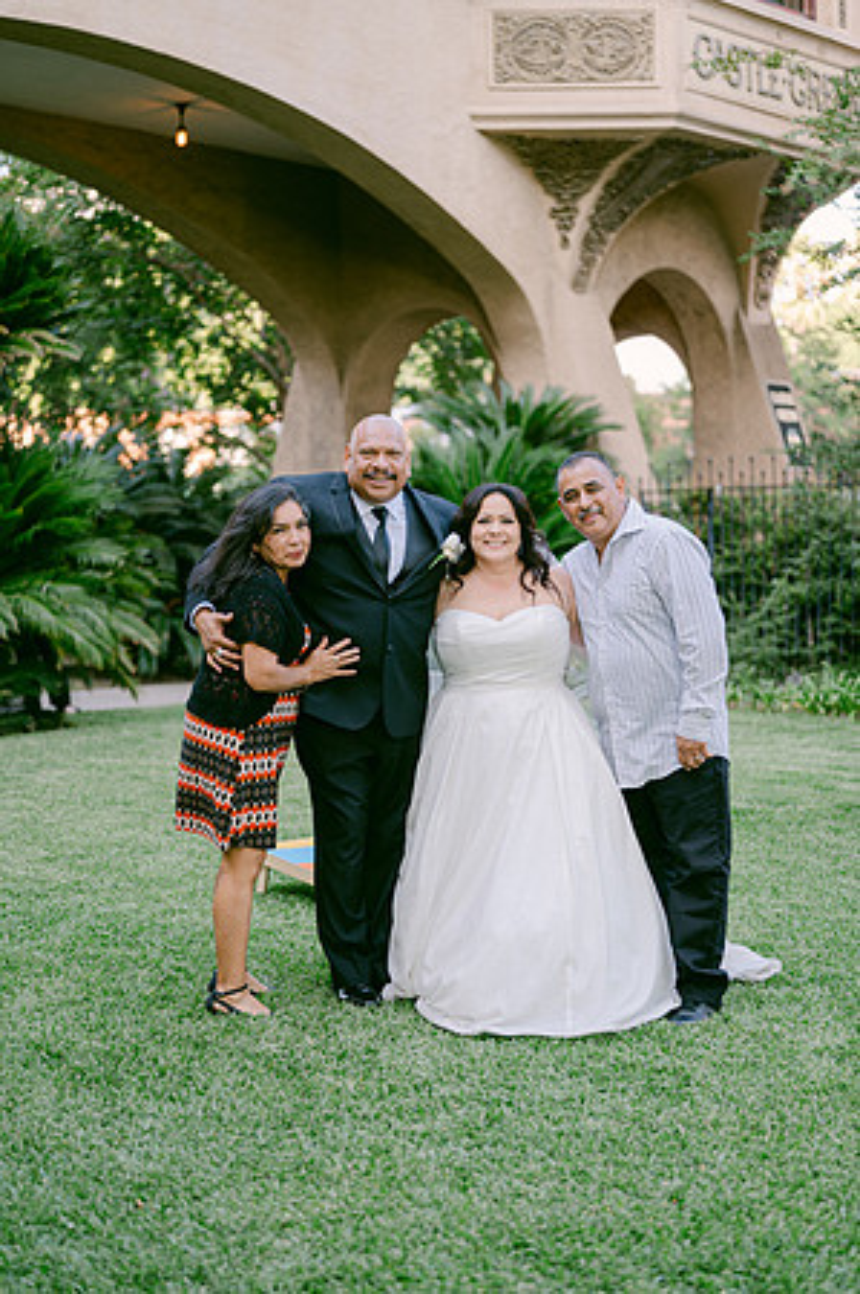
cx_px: 430
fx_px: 1796
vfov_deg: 39.6
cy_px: 647
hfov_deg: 26.9
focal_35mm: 50
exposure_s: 1/250
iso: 100
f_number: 2
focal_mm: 50
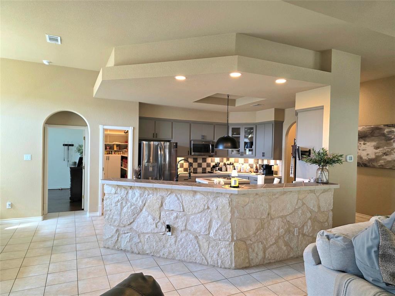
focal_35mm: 23
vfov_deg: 58.9
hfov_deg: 73.9
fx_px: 262
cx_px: 198
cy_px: 148
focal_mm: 6.3
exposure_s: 1/120
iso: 200
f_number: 1.7
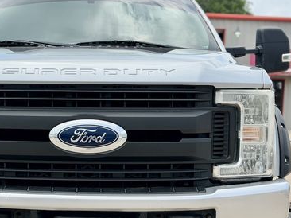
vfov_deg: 17.5
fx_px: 706
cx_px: 94
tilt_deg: -3.3
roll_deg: -1.8
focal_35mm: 84
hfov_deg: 23.2
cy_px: 163
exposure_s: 1/3534
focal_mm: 6.76
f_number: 1.78
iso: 64
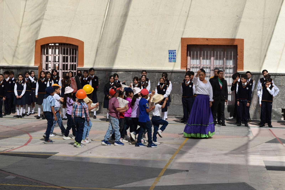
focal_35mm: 82
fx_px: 653
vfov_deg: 16.6
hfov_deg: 24.6
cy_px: 95
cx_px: 142
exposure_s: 1/320
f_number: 9
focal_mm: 55
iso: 200
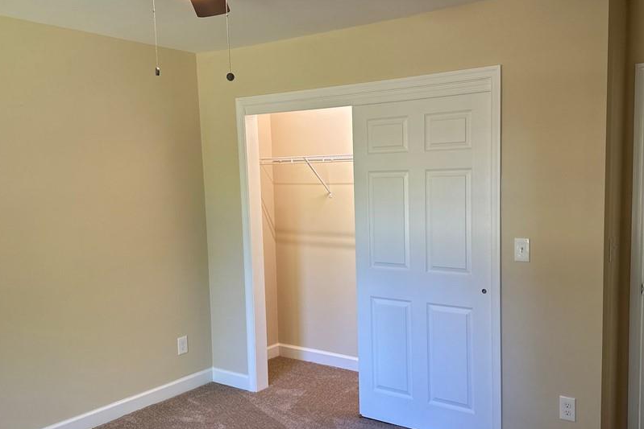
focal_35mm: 32
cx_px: 381
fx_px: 573
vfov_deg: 41.1
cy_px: 230
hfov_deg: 58.3
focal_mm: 6.86
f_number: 1.78
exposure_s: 1/120
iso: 125
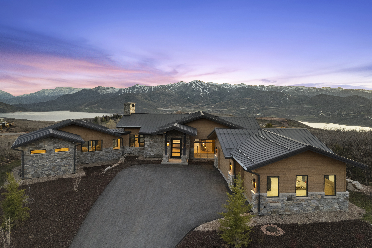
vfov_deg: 57.2
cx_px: 186
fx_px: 227
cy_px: 124
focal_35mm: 22
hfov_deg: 78.6
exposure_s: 1/30
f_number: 2.8
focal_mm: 8.4
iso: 100
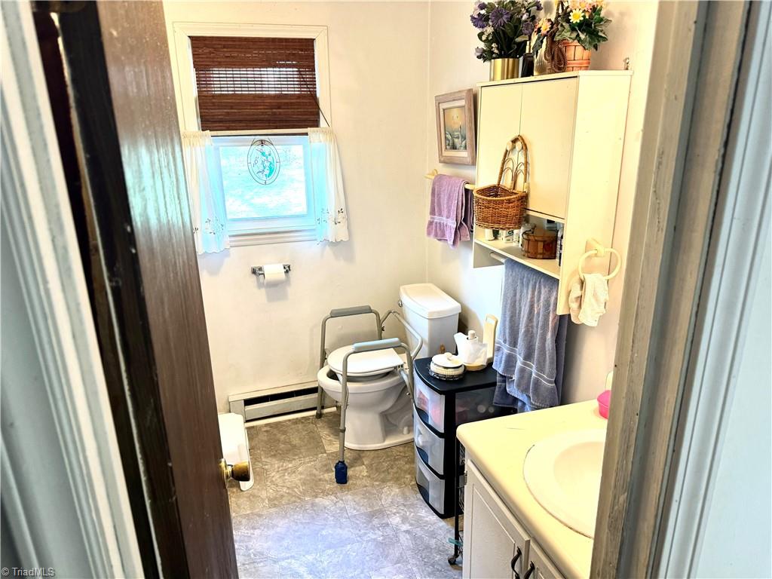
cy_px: 290
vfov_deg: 56.8
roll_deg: +1.6
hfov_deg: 71.6
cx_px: 386
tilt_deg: -18.4
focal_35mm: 24
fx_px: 535
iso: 250
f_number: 1.78
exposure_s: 1/60
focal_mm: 6.86
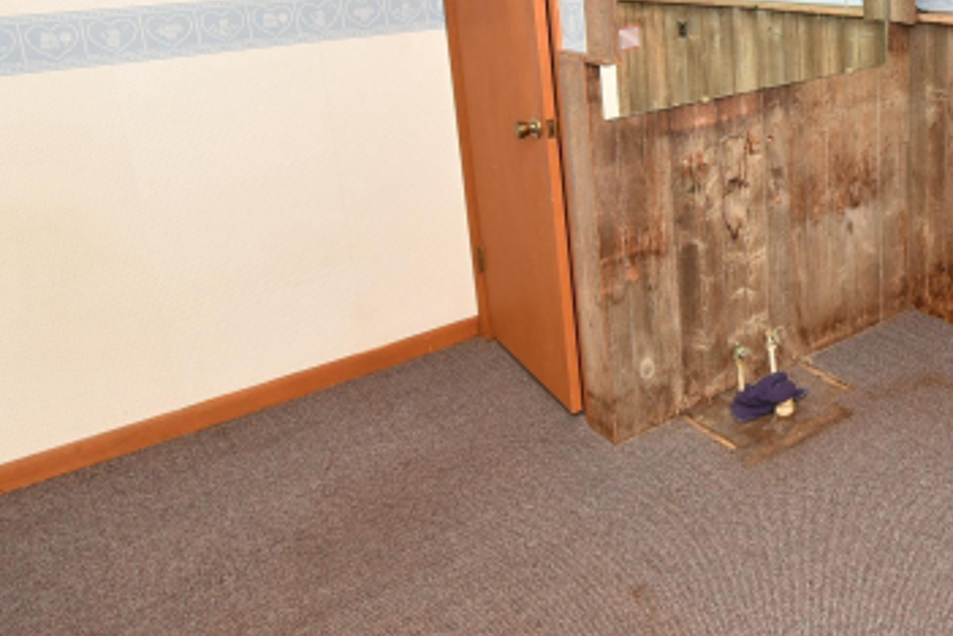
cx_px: 806
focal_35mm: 32
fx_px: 847
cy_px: 106
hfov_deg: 53.4
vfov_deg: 39.1
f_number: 8
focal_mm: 10
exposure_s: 1/60
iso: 400
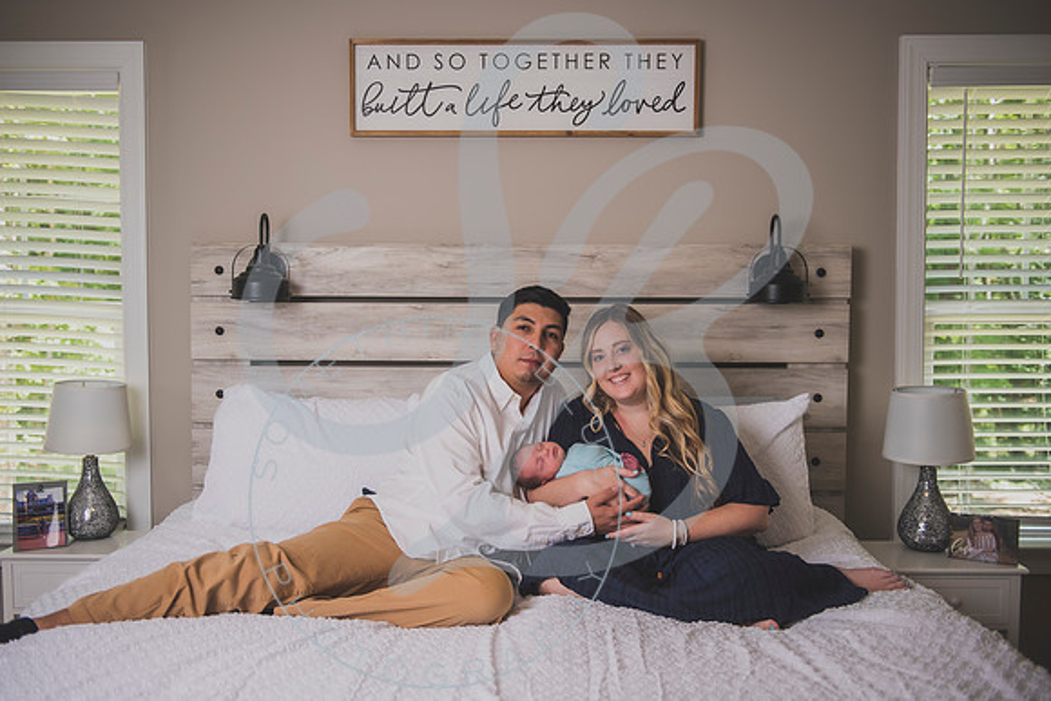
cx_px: 502
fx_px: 981
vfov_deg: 39.3
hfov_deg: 56.3
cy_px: 351
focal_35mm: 34
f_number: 2.8
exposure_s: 1/125
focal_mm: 32
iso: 200
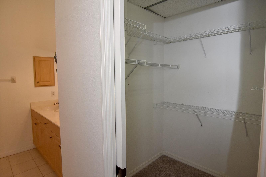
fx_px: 133
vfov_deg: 67.3
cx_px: 133
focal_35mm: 18
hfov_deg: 90.0
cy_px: 88
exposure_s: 1/160
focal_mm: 12
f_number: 6.3
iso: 800
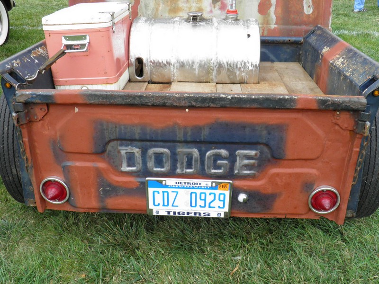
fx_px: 383
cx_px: 190
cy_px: 142
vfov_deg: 40.7
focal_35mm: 35
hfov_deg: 52.6
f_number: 5.5
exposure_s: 1/80
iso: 50
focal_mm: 6.3
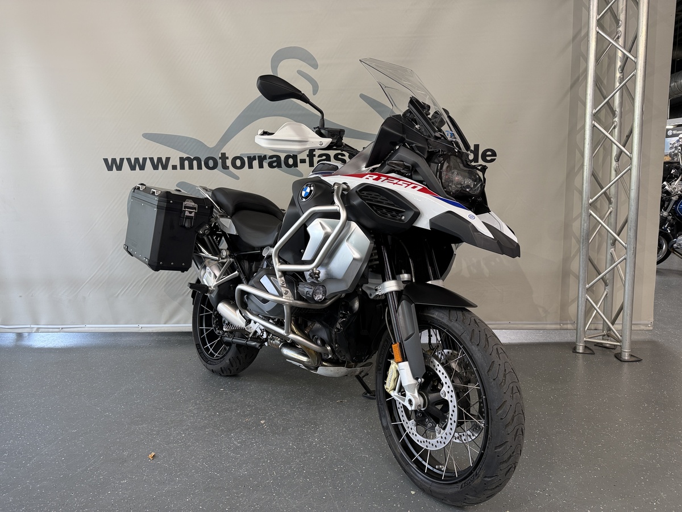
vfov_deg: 56.8
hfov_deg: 71.6
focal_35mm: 24
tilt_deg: -6.6
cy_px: 256
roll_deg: +1.4
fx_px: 473
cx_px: 341
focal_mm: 6.76
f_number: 1.78
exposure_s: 1/100
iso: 100
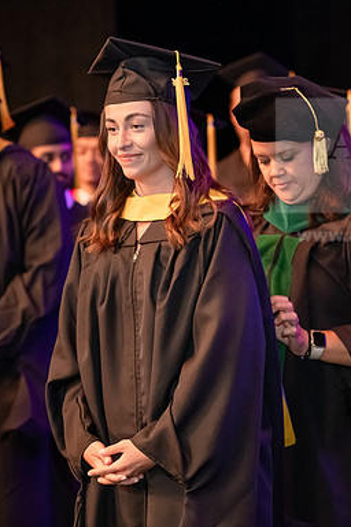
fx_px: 2252
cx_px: 234
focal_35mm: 154
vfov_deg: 13.3
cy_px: 264
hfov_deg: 8.9
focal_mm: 102
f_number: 3.2
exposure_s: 1/200
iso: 4000
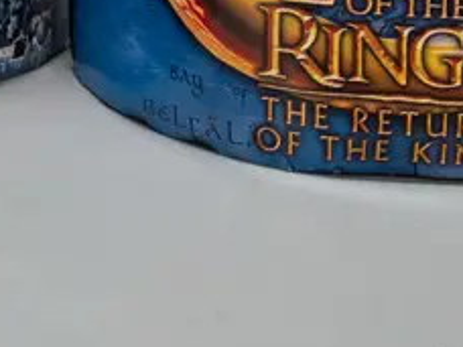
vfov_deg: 9.6
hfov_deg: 13.4
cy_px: -355
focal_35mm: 144
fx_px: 1926
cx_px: -57
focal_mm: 16
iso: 3200
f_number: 5.6
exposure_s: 1/100
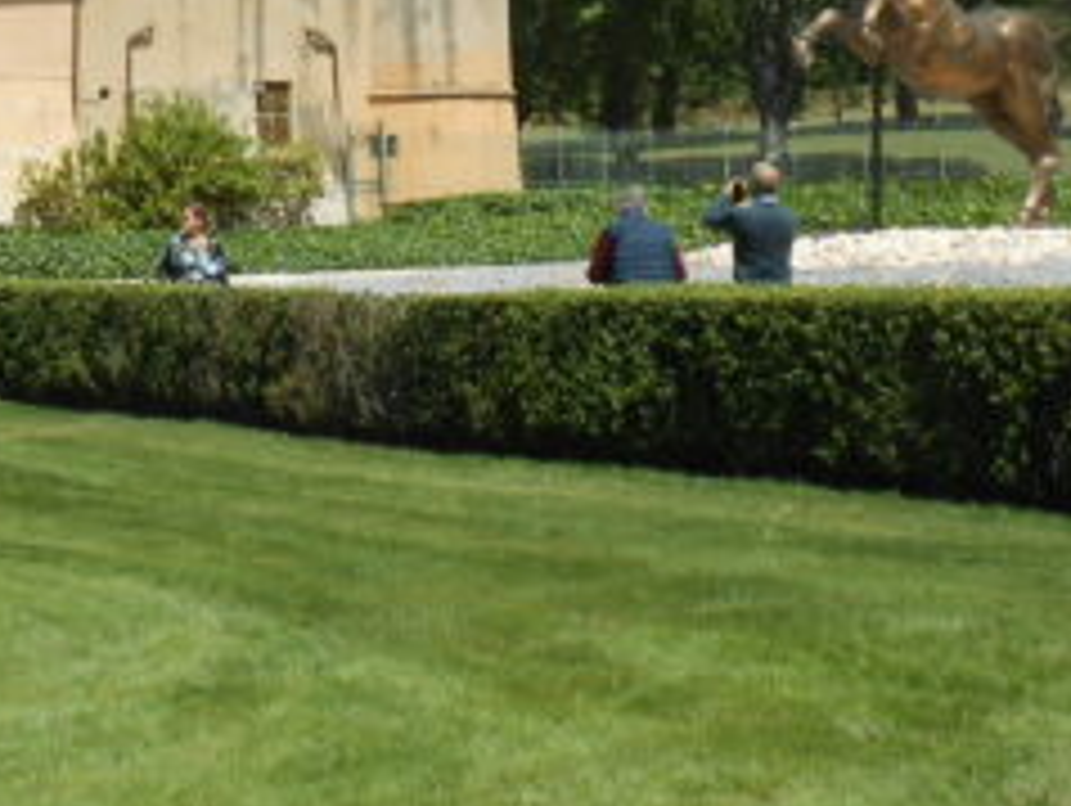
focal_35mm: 76
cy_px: -167
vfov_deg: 18.4
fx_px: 2354
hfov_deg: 24.9
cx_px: 126
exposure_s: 1/1000
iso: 80
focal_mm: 4.6
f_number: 3.5
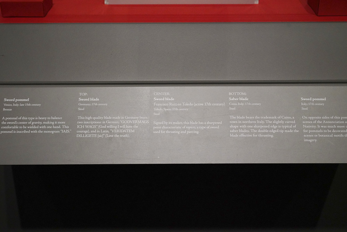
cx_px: 174
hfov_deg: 35.0
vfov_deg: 23.8
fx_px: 549
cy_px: 116
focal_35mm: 57
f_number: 6.3
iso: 8000
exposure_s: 1/100
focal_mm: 57
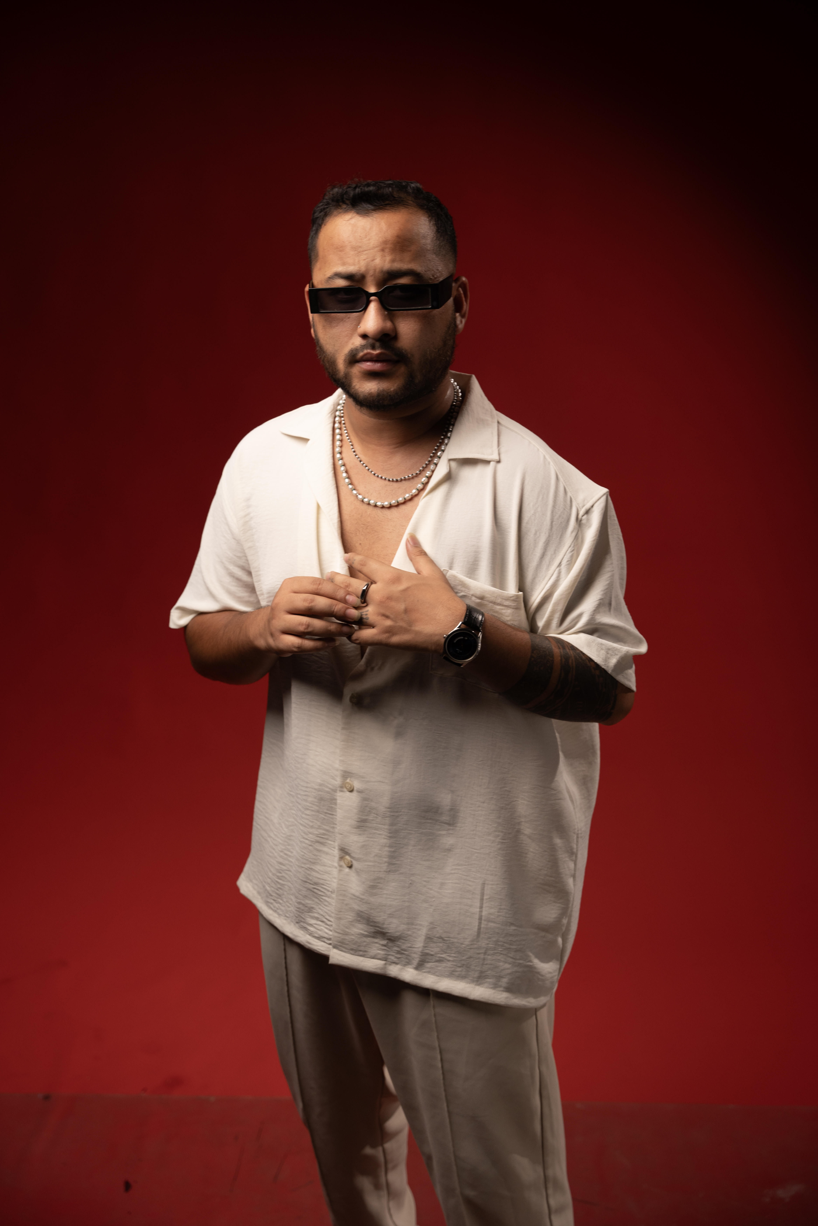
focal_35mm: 49
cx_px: 409
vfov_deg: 40.3
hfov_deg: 27.5
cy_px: 613
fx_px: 1673
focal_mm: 49.1
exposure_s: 1/160
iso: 250
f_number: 3.5
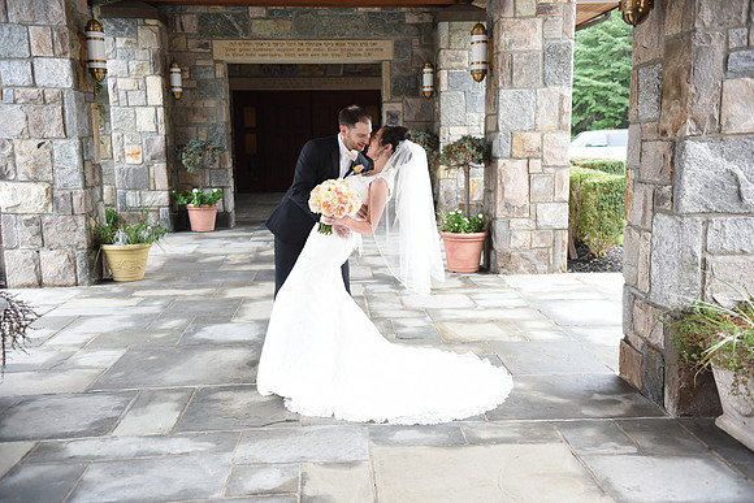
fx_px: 796
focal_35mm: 38
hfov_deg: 50.7
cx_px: 377
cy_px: 252
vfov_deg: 35.1
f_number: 4.5
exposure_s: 1/200
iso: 1000
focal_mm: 38
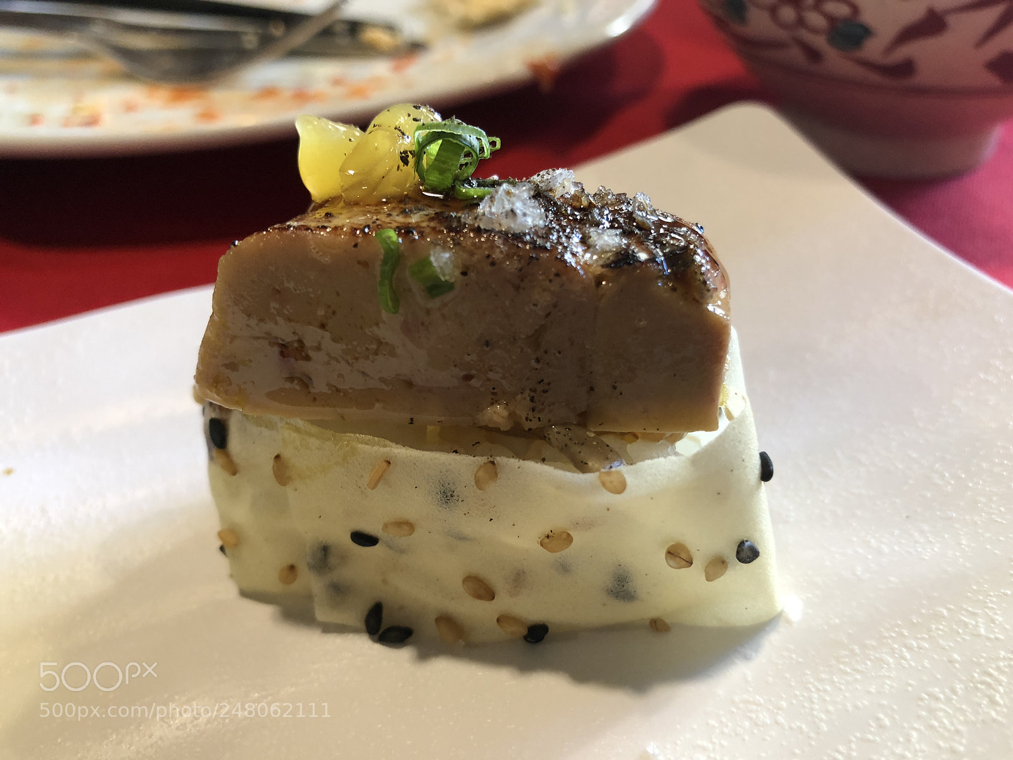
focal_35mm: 28
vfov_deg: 49.7
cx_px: 506
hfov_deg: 63.4
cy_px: 380
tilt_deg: -36.0
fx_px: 819
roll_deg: +2.5
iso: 64
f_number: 1.8
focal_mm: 4
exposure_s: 1/17
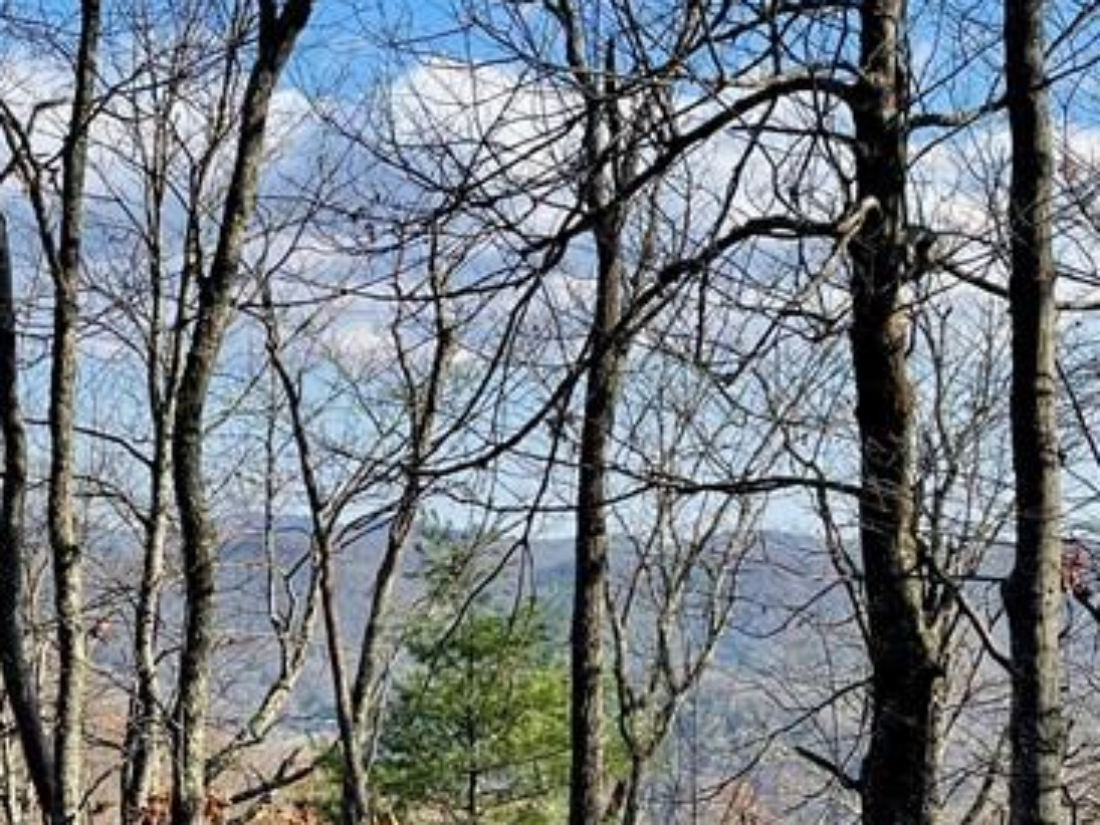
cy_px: 521
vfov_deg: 20.1
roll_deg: +0.1
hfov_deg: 26.5
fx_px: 2320
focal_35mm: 73
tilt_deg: -2.0
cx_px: 353
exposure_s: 1/1946
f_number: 1.6
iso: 32
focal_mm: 5.1
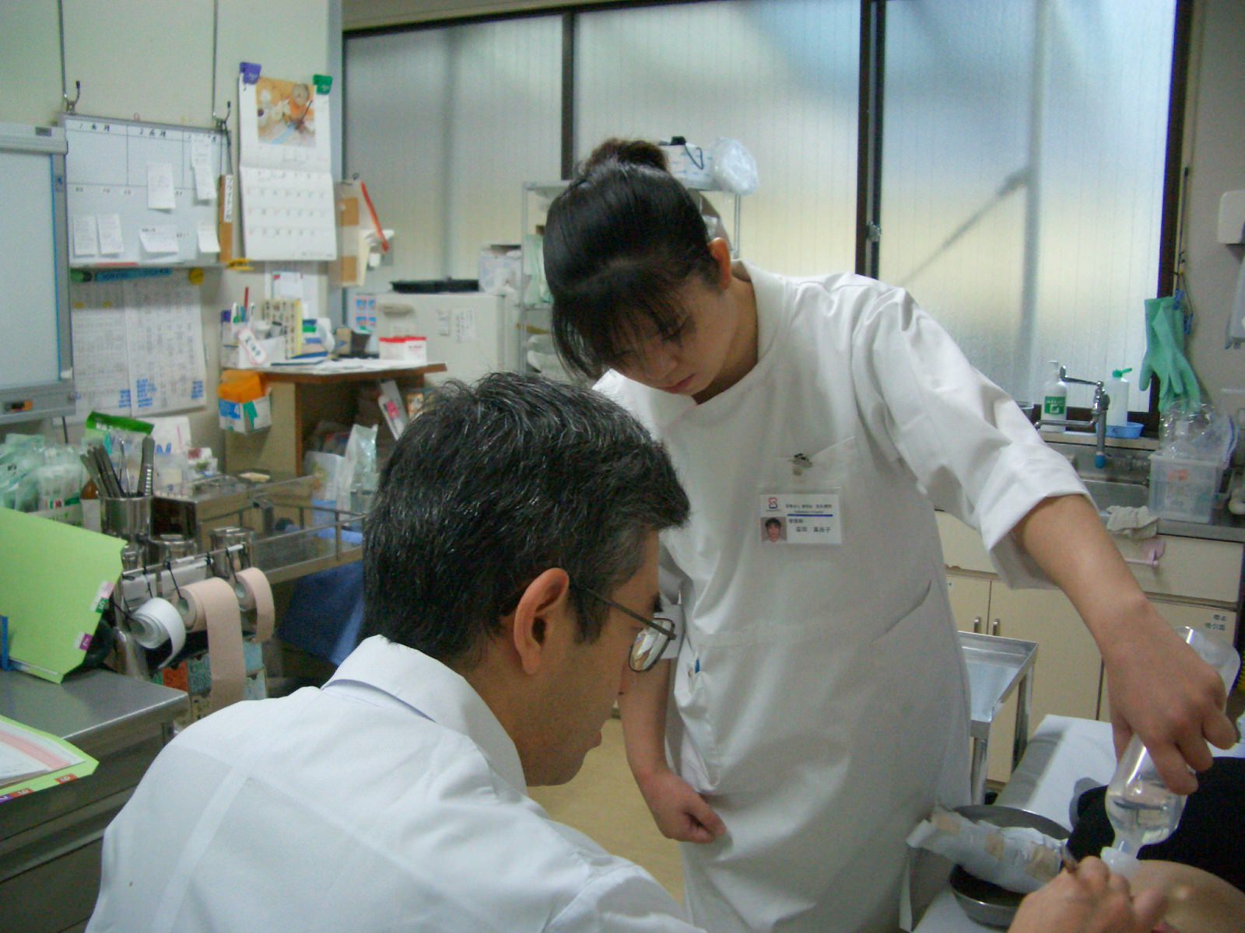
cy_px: 466
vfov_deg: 40.7
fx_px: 1259
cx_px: 622
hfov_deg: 52.6
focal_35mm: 35
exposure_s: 1/60
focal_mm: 5.8
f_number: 2.6
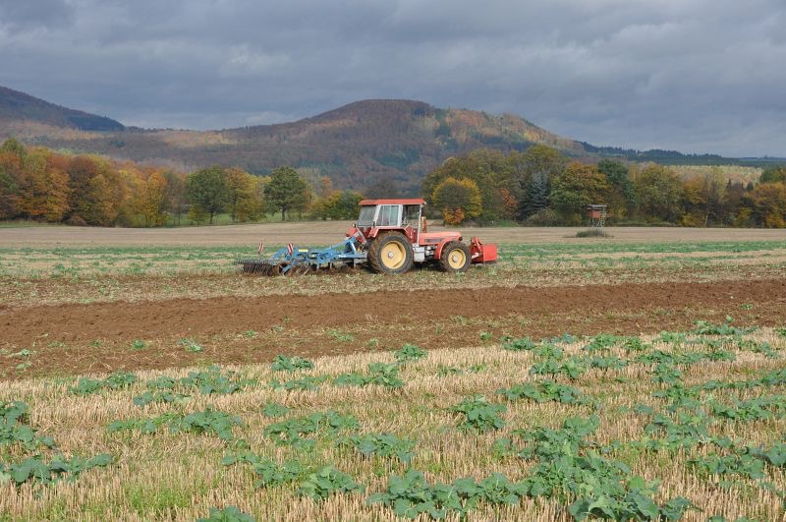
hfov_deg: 35.1
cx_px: 393
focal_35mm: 57
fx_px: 1243
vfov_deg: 23.7
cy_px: 261
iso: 200
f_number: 8
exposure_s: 1/250
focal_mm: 38
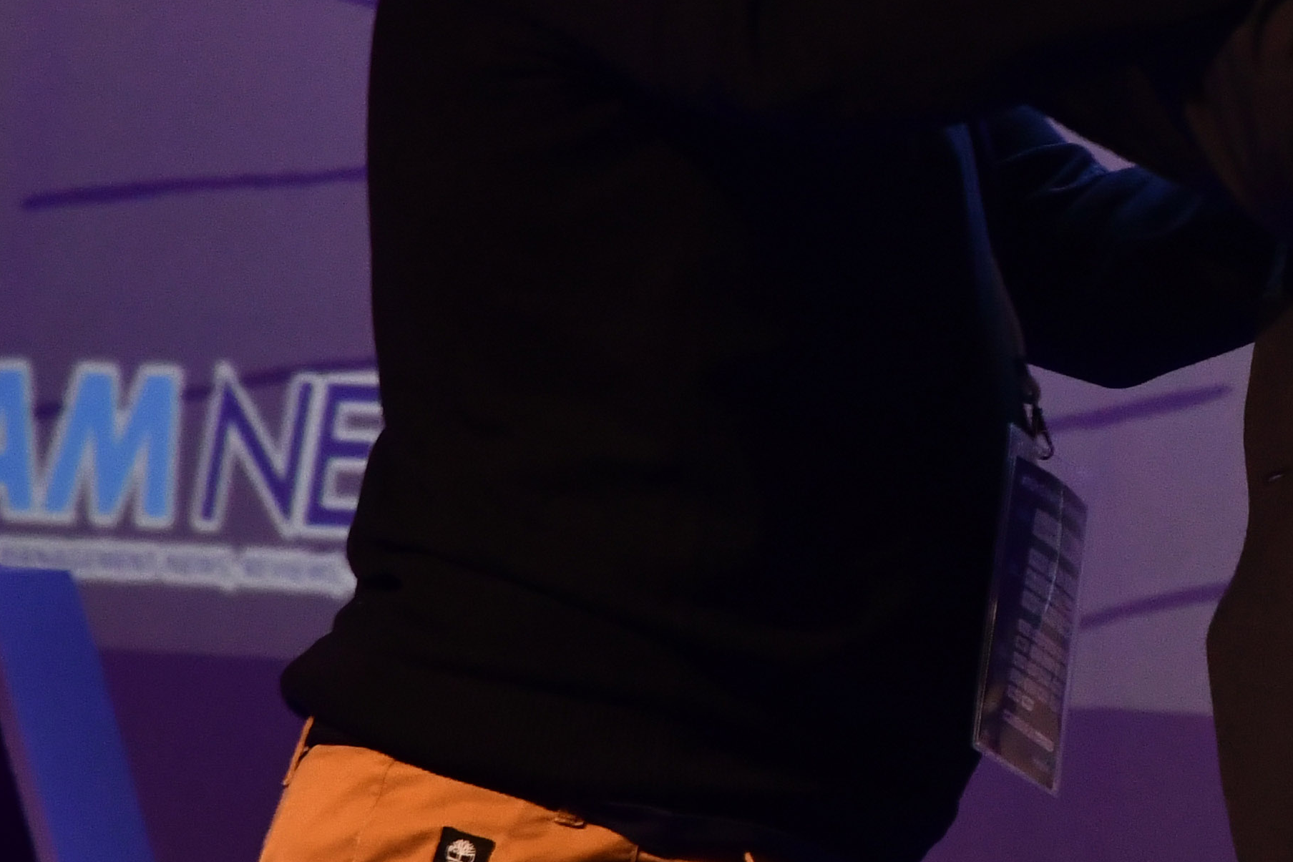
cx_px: 1321
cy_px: -26
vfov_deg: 4.5
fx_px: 10955
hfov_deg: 6.7
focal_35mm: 305
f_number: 5.6
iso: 1600
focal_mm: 66
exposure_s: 1/125
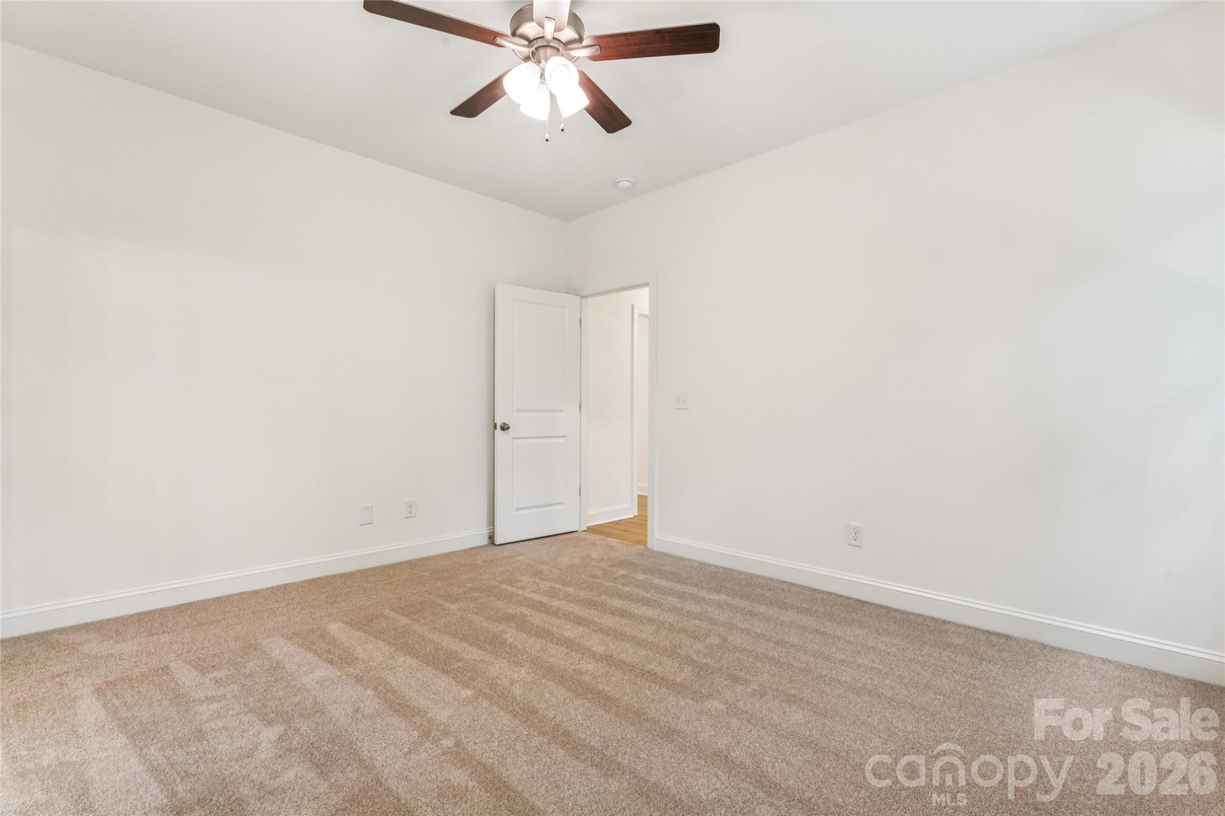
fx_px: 561
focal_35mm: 16
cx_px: 612
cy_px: 408
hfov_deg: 95.0
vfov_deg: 72.0
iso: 100
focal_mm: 16.5
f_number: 13
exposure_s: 1/1.67
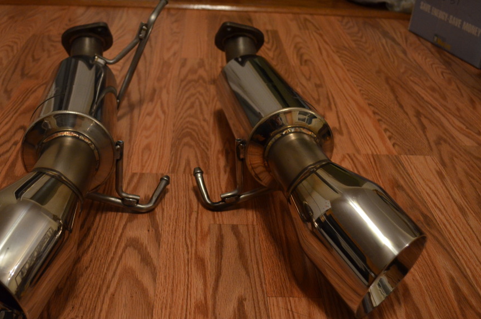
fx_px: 520
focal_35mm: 39
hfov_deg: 49.4
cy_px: 180
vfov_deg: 34.0
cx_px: 201
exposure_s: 1/80
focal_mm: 22
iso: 1600
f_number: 4
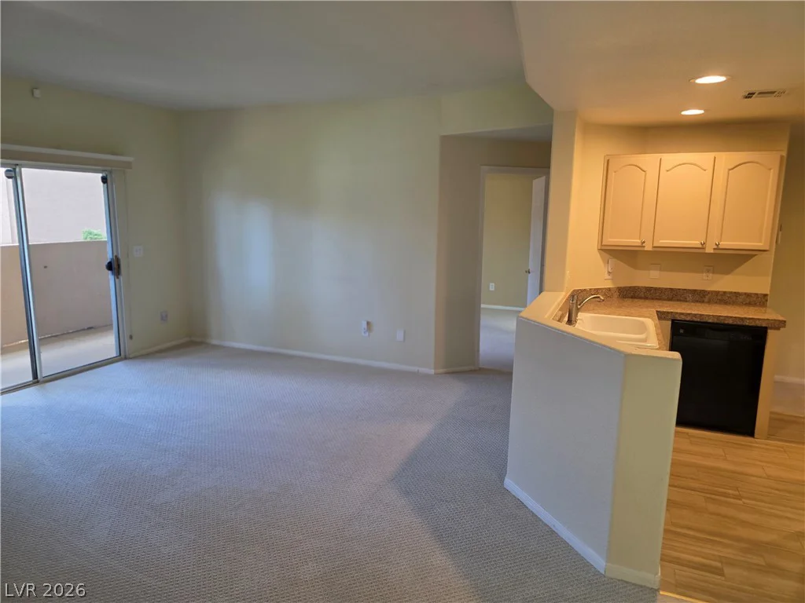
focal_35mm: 23
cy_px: 302
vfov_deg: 58.9
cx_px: 402
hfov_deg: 73.9
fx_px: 535
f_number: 1.7
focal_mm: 6.3
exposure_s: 1/120
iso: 250
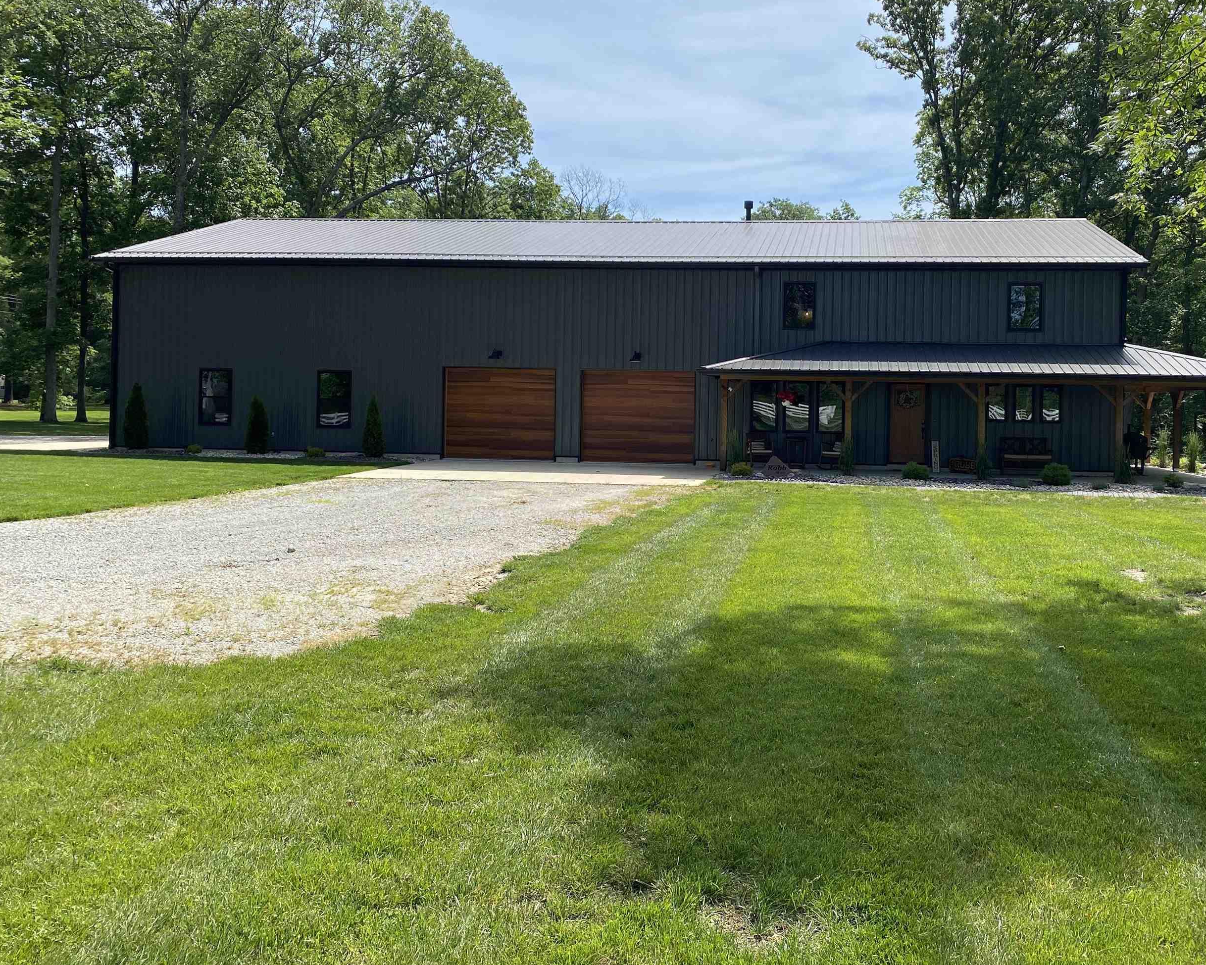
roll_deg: -1.8
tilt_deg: -0.1
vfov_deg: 45.6
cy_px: 406
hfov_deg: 55.3
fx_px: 1142
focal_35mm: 32
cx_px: 711
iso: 32
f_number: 1.8
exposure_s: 1/2513
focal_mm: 4.25
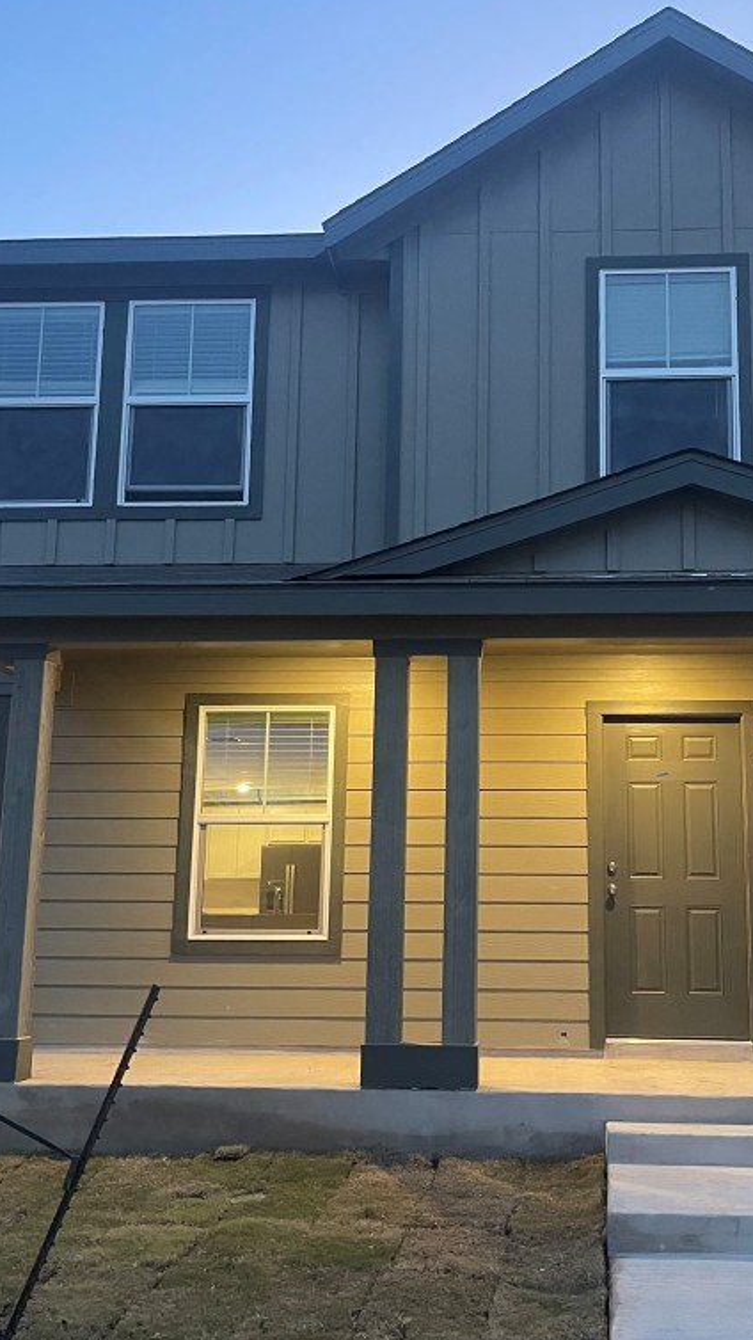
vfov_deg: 54.0
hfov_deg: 31.8
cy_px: 665
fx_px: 1314
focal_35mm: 37
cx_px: 478
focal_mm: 5.1
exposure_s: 1/40
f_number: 1.6
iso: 500
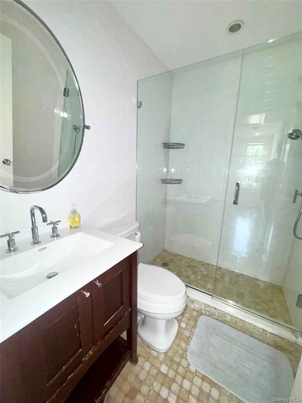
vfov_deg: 102.1
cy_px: 202
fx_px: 163
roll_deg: -3.1
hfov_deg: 85.7
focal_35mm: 14
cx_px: 151
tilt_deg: -12.6
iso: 250
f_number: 2.2
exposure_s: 1/60
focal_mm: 2.22
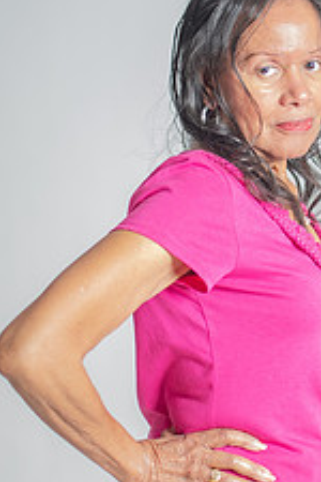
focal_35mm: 104
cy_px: 287
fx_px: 1391
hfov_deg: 13.1
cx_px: 285
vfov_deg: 19.6
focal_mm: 35
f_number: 2
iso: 100
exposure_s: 1/250
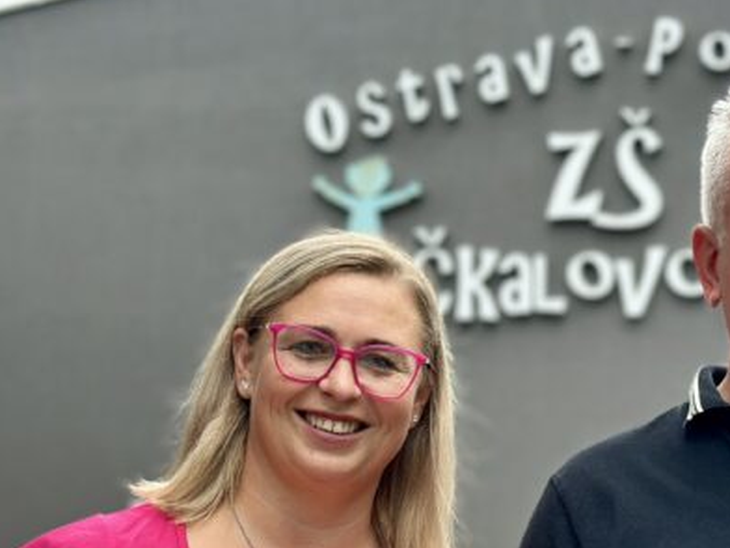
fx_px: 1982
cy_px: 492
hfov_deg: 20.7
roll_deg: -1.5
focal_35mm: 94
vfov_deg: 15.5
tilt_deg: +4.5
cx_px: 533
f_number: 1.78
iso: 80
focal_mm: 6.86
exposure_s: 1/519
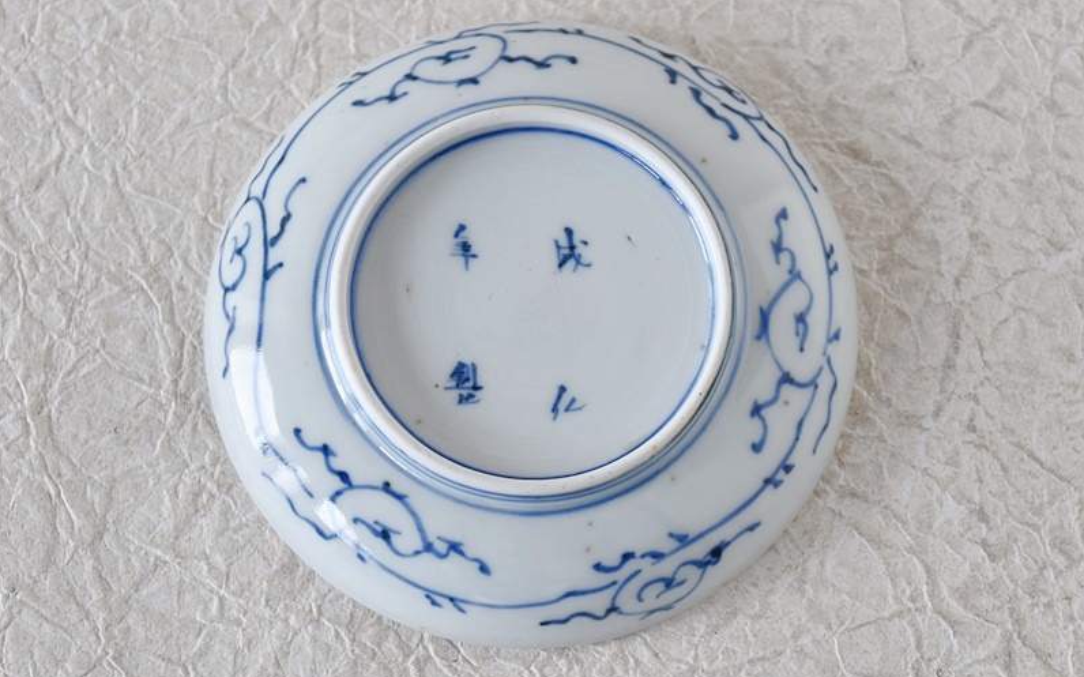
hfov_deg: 24.5
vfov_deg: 15.4
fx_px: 2496
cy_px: 340
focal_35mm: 85
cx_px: 541
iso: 400
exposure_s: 1/15
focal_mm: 55
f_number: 5.6
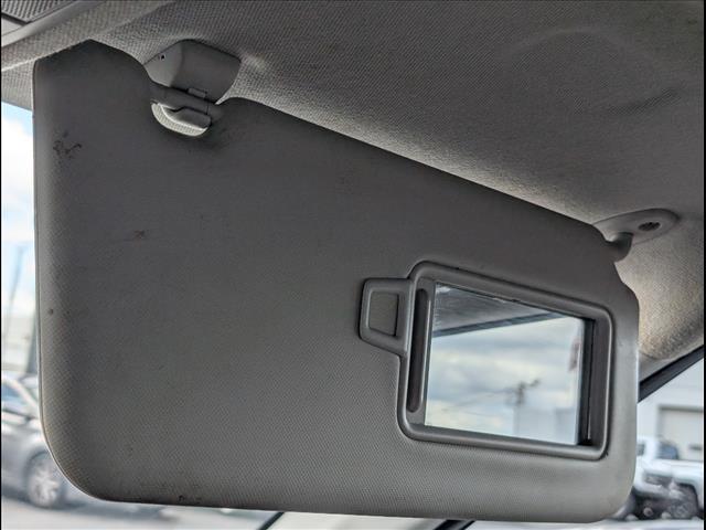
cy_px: 265
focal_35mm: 49
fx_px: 999
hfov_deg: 38.9
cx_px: 353
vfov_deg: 29.7
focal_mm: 6.9
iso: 19
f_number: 1.68
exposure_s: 1/238
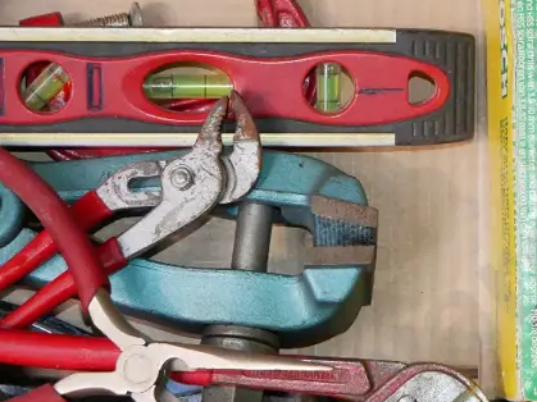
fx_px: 2125
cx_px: 411
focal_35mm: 137
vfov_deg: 10.8
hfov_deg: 14.3
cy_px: 360
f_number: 4.7
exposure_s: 1/160
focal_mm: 28
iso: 3200
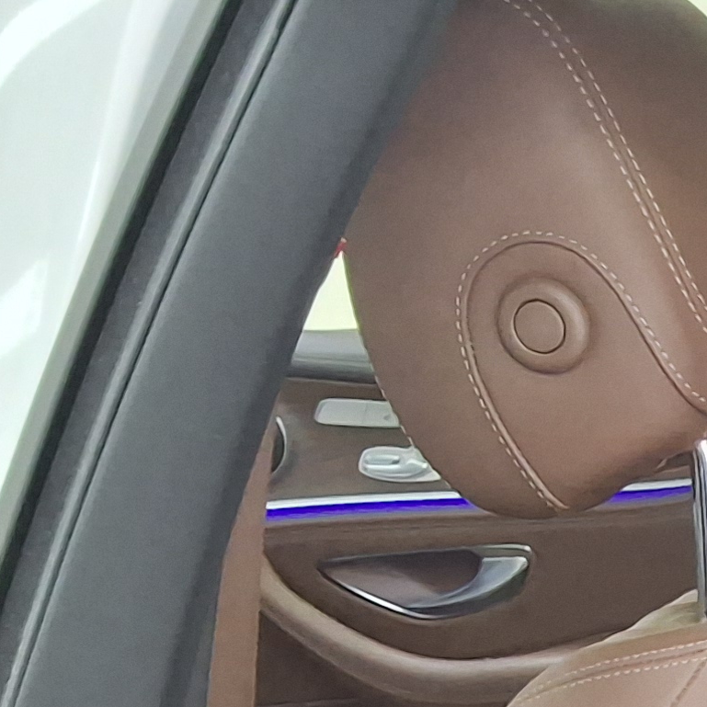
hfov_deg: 13.7
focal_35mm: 105
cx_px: 1490
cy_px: 905
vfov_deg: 15.8
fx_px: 2426
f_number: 1.9
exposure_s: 1/40
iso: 64
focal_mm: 2.91
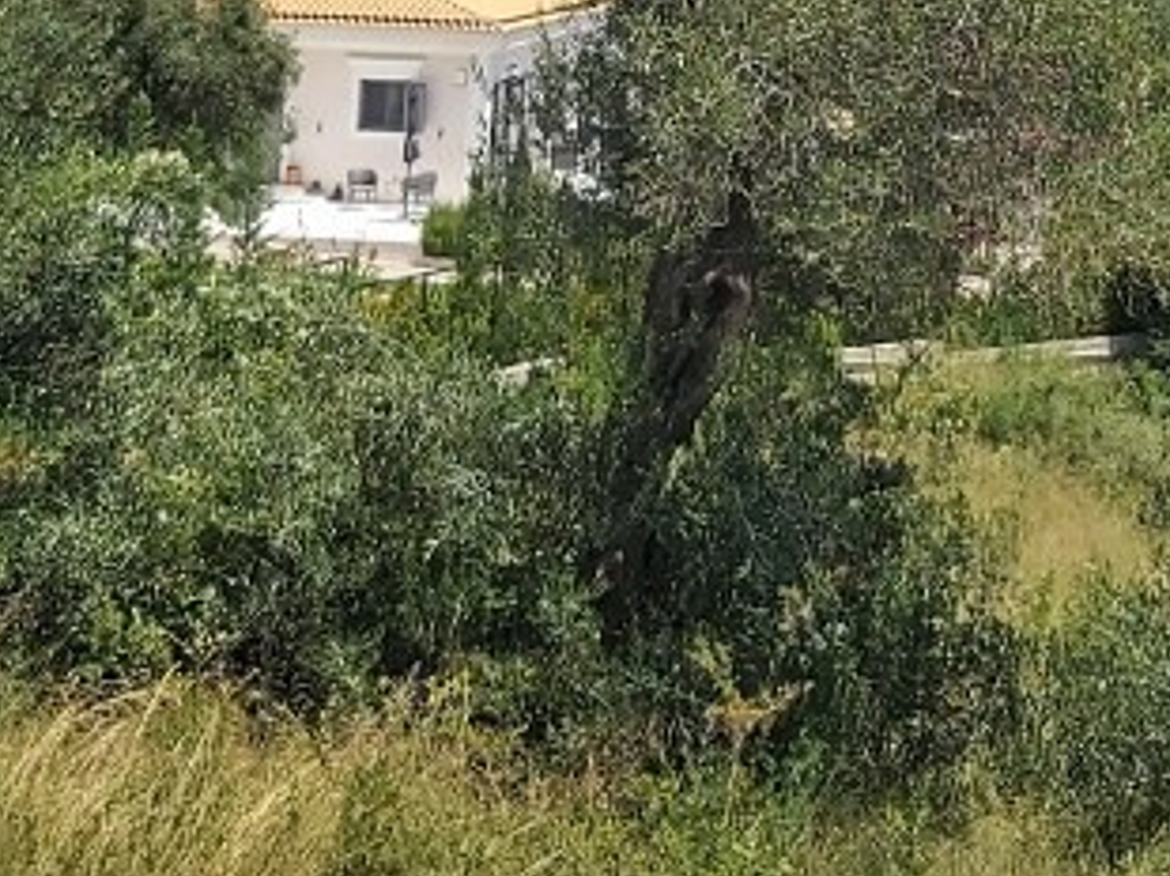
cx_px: 887
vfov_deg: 16.1
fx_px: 2904
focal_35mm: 86
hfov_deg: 22.5
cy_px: -321
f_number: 1.7
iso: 64
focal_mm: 3.92
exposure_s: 1/2920
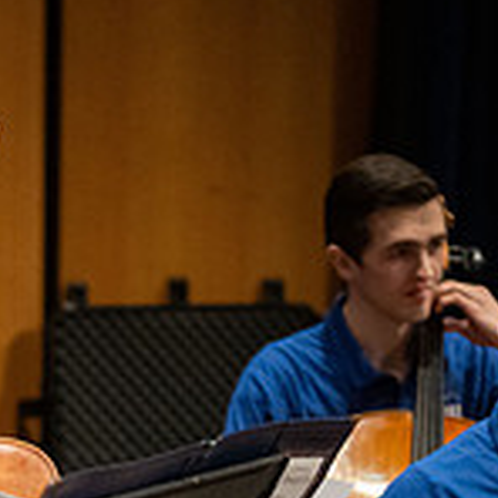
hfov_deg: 7.5
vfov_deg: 7.4
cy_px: 624
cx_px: -7
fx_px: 3792
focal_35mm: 233
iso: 3200
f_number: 2.8
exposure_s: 1/500
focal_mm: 70
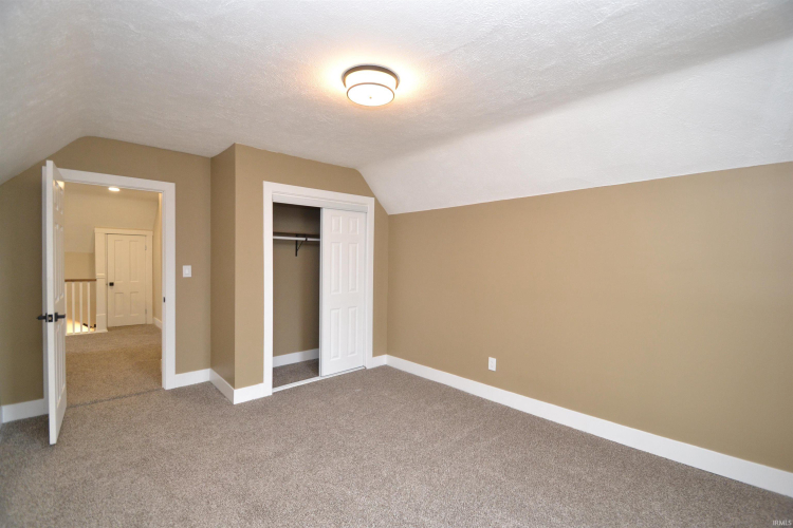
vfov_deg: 77.3
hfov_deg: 100.4
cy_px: 264
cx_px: 396
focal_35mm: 15
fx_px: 330
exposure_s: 1/60
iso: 800
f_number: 3.5
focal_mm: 10
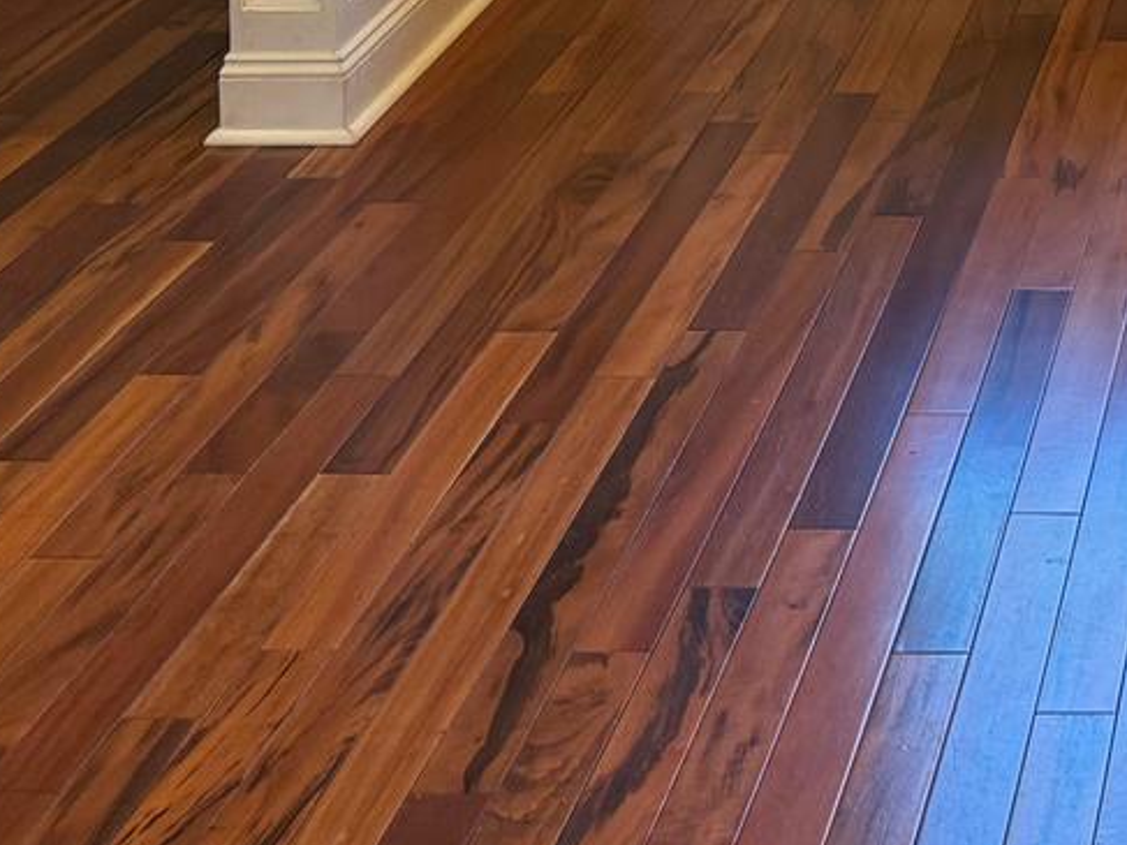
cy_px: -526
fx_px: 3287
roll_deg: -0.1
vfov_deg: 13.5
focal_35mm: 101
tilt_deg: -6.8
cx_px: 1335
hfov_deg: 18.5
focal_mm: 6.76
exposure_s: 1/120
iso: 200
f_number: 1.78
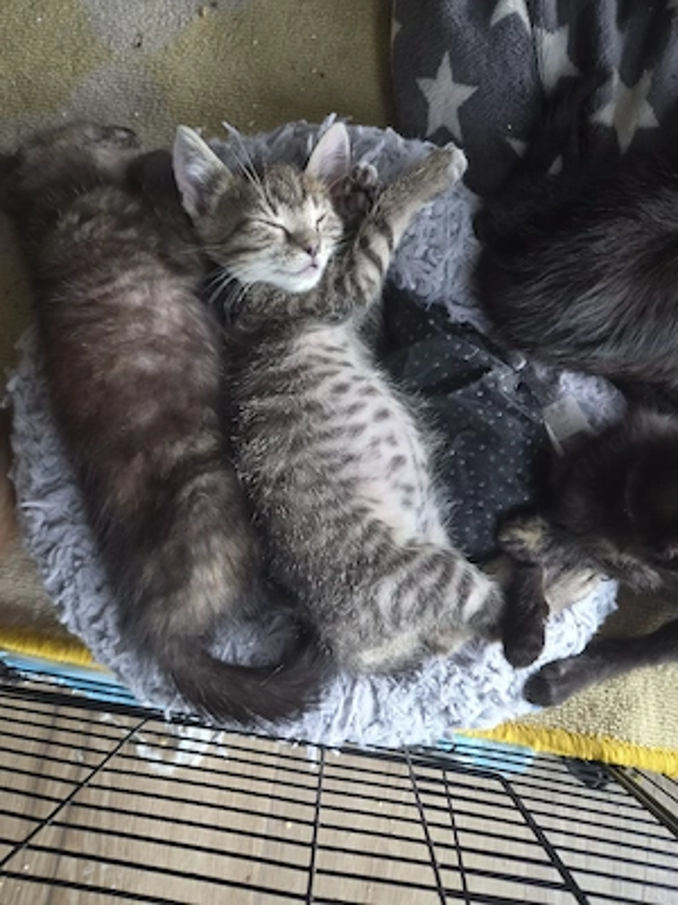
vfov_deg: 73.9
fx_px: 601
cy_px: 452
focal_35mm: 23
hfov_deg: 58.9
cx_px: 339
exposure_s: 1/50
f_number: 1.8
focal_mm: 5.4
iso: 1250
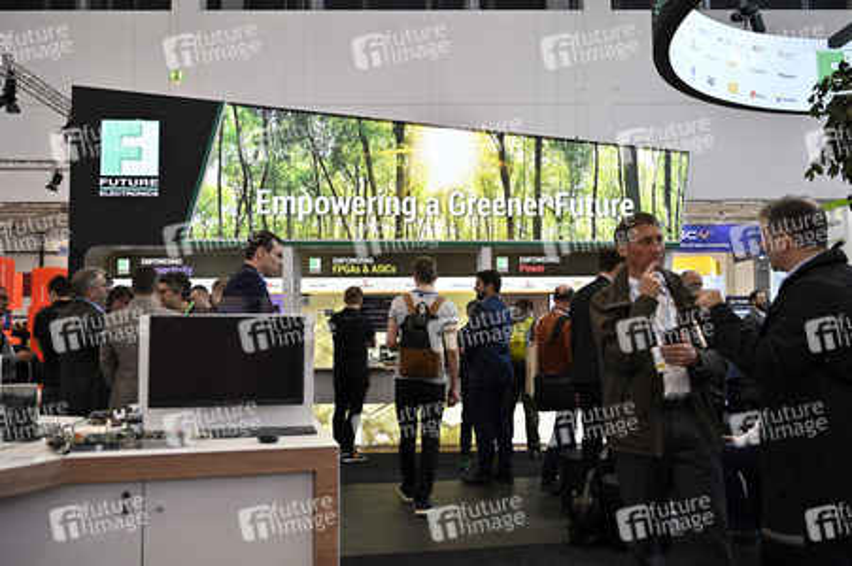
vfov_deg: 43.5
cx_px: 426
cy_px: 283
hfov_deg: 62.0
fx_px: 709
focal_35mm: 30
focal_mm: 30
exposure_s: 1/250
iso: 400
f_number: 2.8
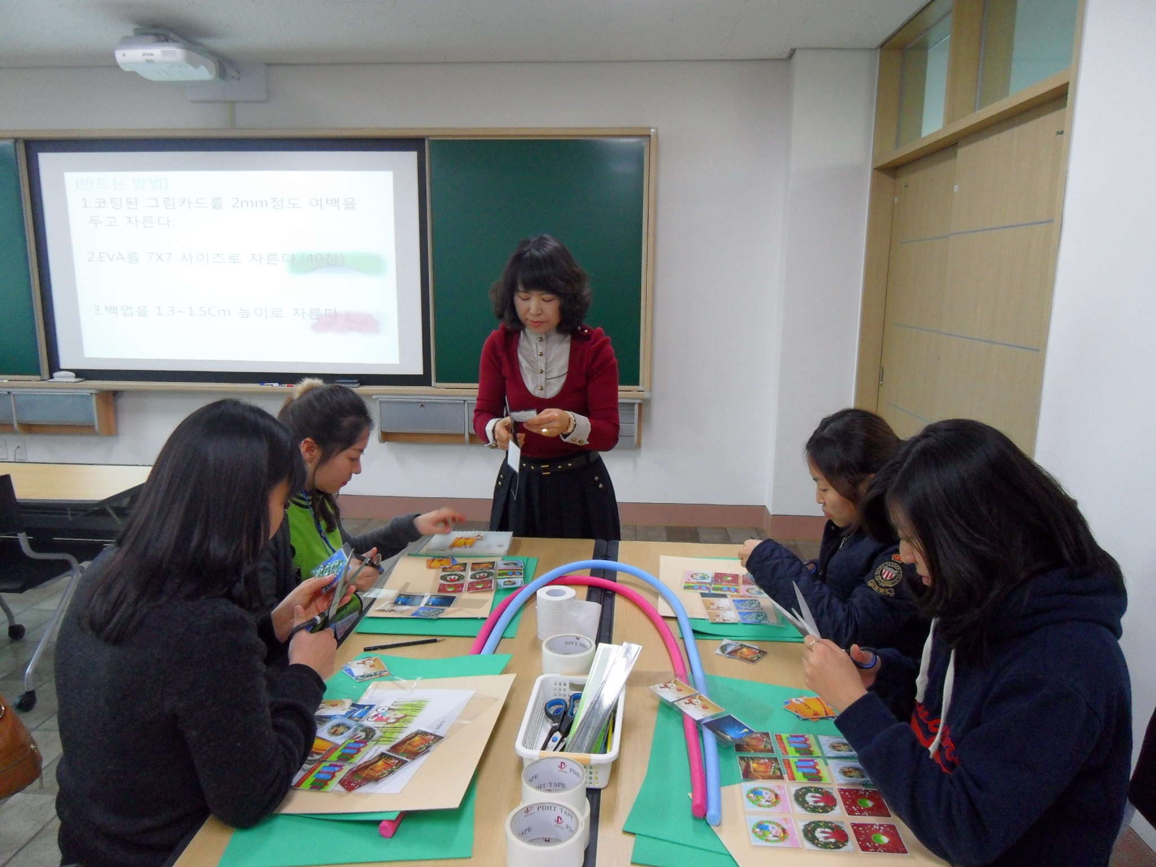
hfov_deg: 71.6
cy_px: 434
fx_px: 801
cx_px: 578
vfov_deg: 56.8
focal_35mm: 24
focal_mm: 4.3
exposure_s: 1/45
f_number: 2.8
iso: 200
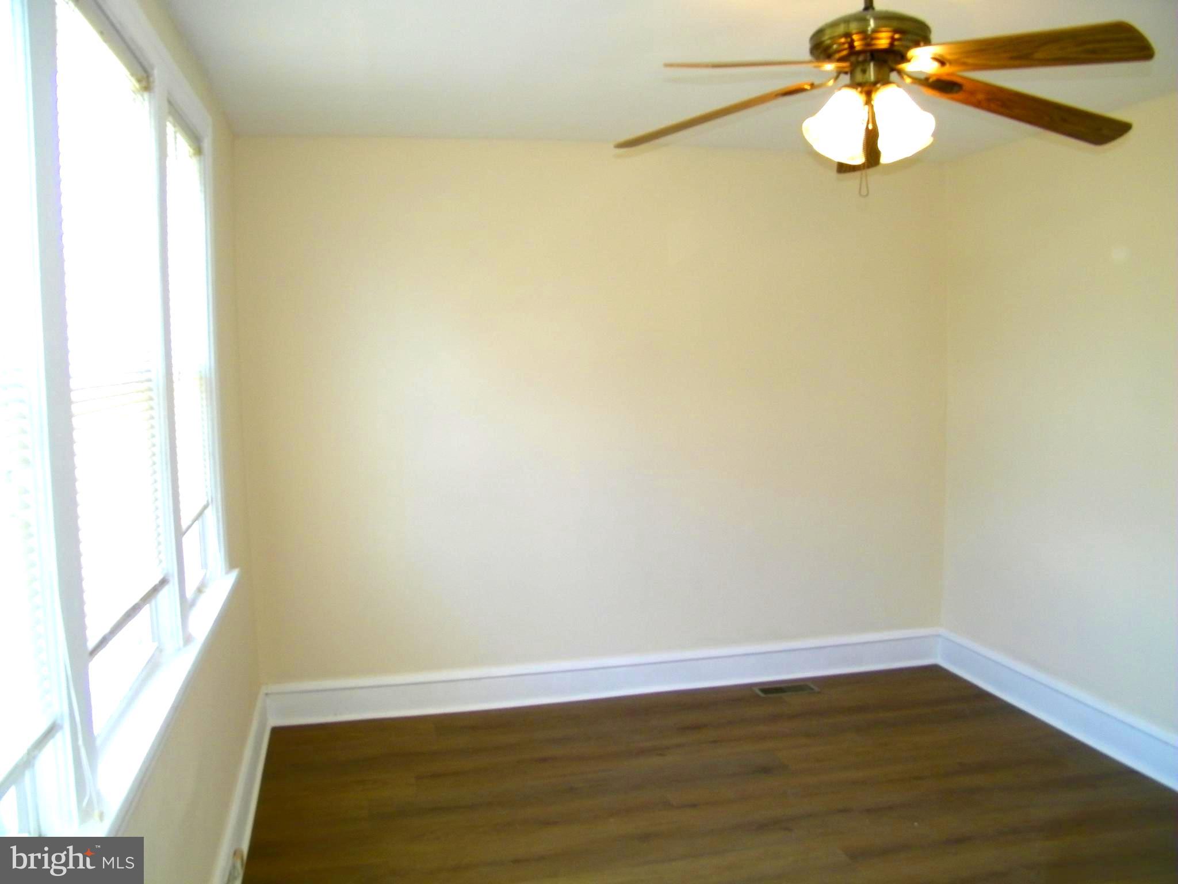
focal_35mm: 28
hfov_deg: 63.4
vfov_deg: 49.7
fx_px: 953
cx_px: 589
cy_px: 442
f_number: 3.5
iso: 100
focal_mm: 5
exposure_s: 1/30
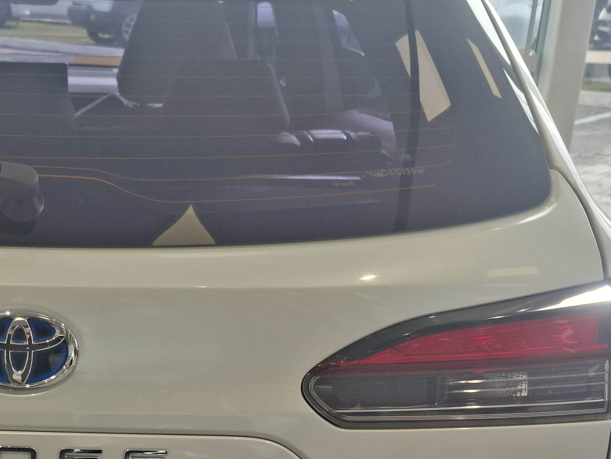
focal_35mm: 70
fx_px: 1236
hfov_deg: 26.2
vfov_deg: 20.7
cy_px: 385
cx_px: -17
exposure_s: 1/486
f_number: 1.8
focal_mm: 5.54
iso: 50
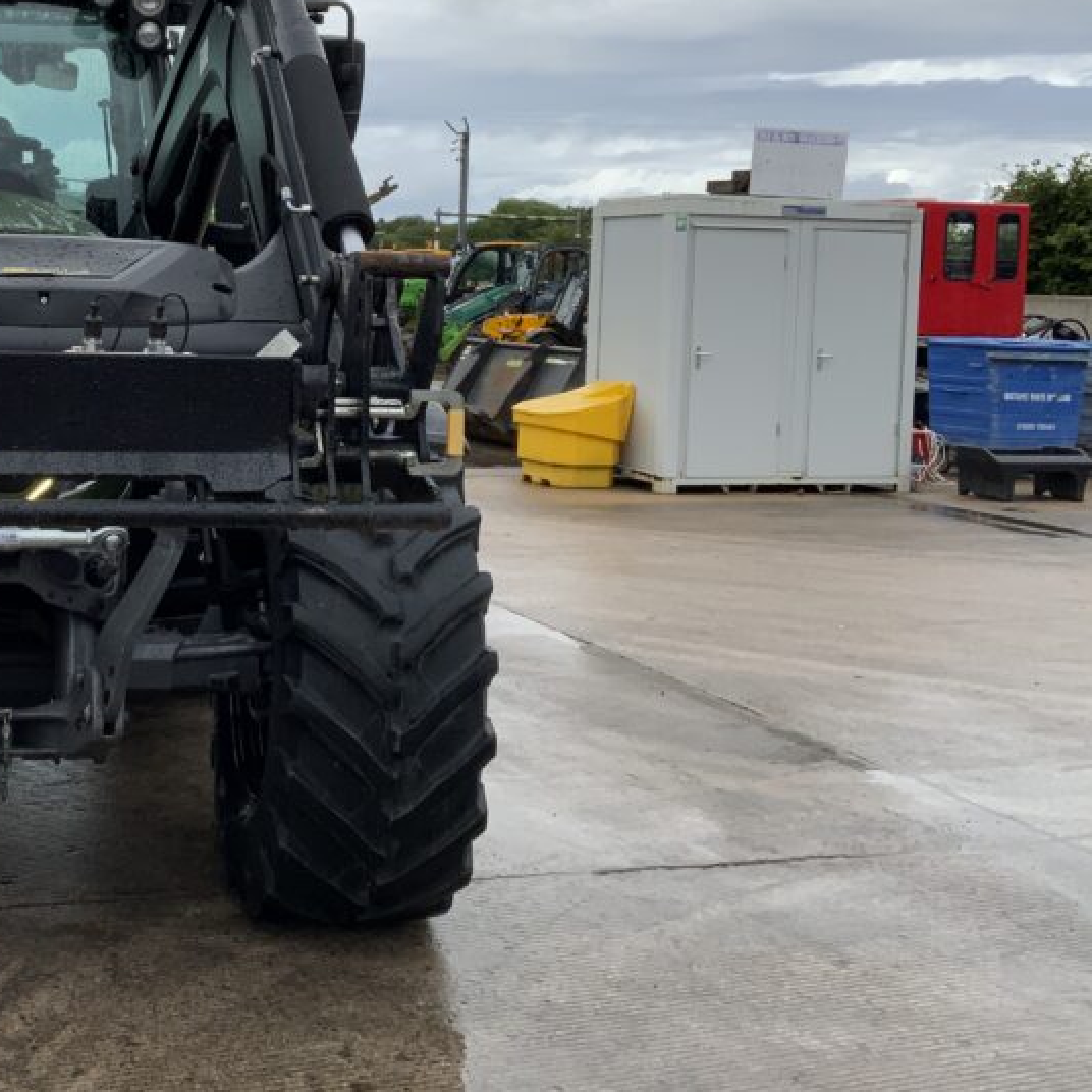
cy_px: 381
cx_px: 165
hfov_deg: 33.3
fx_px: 1749
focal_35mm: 49
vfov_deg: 34.4
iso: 16
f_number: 1.8
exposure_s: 1/2058
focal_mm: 3
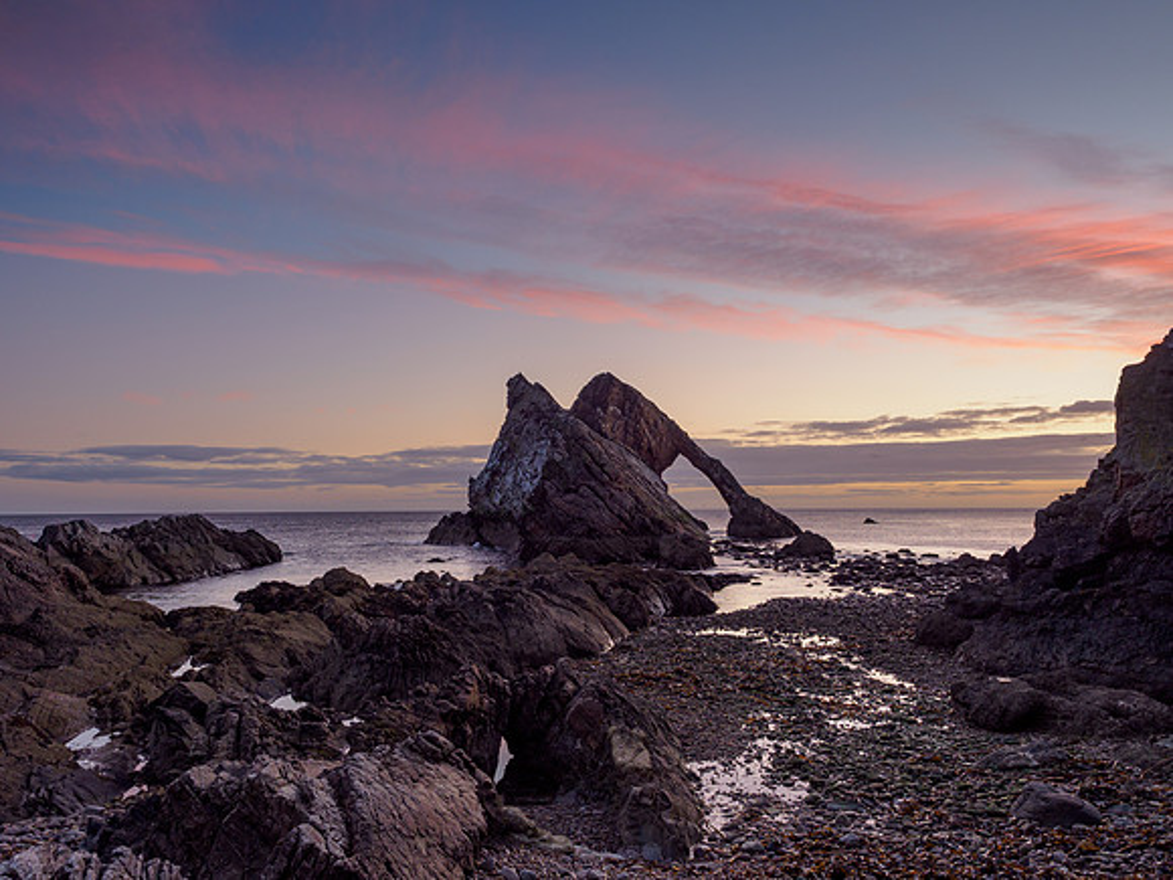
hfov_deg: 71.6
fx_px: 813
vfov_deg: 56.8
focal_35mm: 24
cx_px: 586
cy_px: 440
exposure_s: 1/6
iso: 200
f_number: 7.1
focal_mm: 12
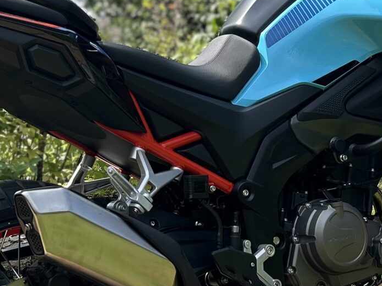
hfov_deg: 20.4
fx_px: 1060
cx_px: 185
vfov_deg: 15.4
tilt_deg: -6.0
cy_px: 151
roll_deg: -0.7
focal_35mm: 96
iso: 50
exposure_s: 1/2299
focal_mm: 5.7
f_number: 1.5
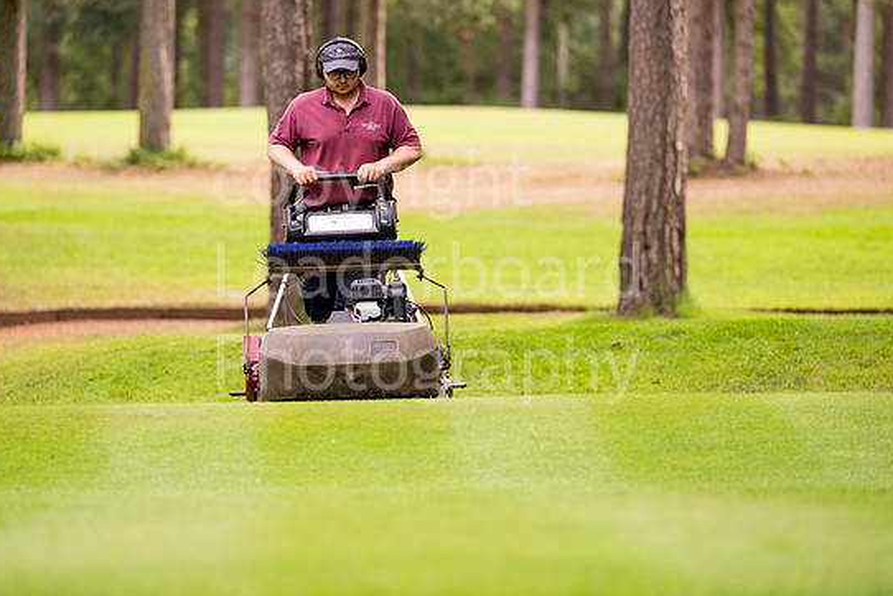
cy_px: 286
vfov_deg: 6.4
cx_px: 430
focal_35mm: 214
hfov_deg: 9.6
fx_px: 5311
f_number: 3.5
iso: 1000
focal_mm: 200
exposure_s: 1/500
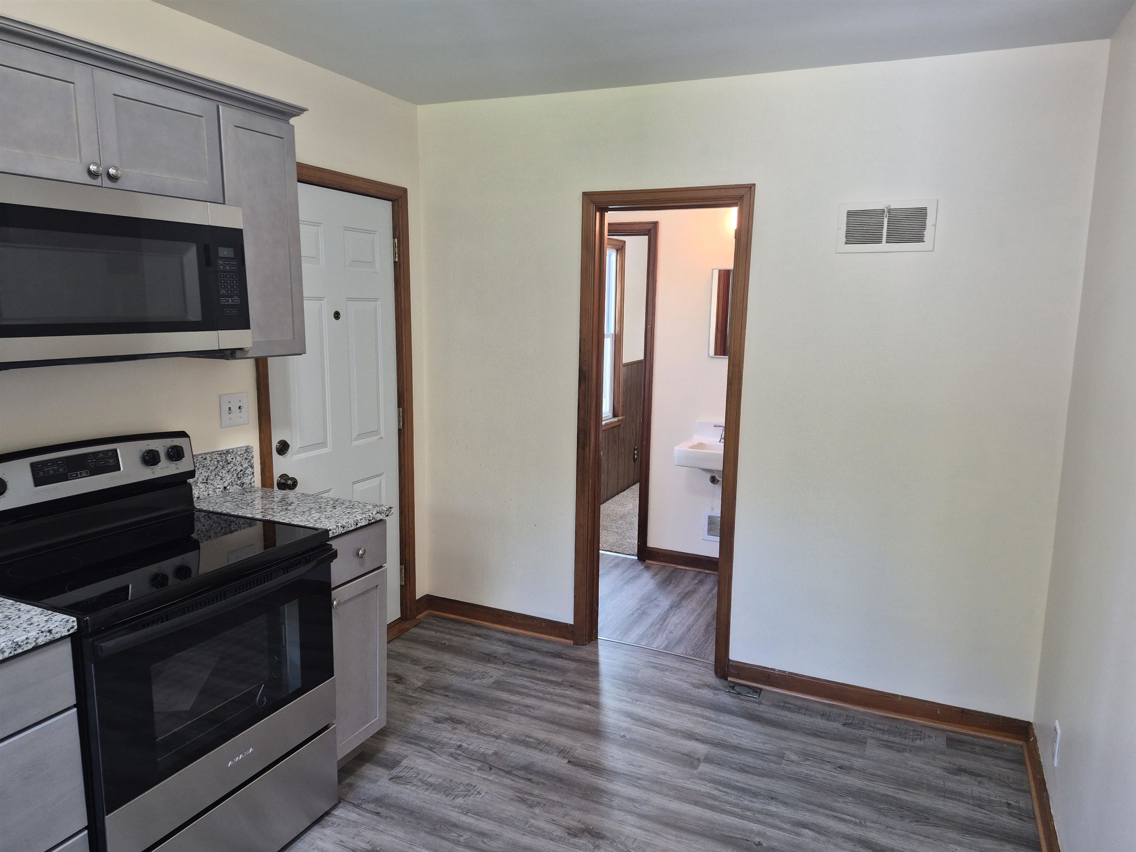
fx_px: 755
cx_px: 568
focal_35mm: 23
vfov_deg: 58.9
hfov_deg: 73.9
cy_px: 426
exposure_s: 1/120
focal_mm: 5.4
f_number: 1.8
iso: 400
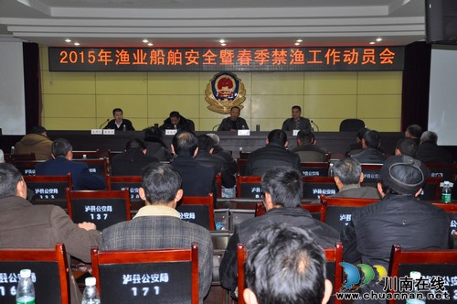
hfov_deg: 38.9
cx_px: 228
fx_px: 647
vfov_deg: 26.4
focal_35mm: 51
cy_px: 152
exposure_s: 1/60
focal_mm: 34
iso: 800
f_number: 4.2
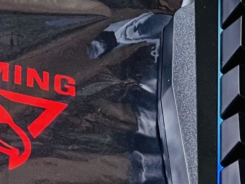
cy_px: 13
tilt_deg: -43.4
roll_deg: -25.4
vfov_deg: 5.1
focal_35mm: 290
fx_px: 2052
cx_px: 101
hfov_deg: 6.8
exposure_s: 1/40
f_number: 2.2
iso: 320
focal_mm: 7.5
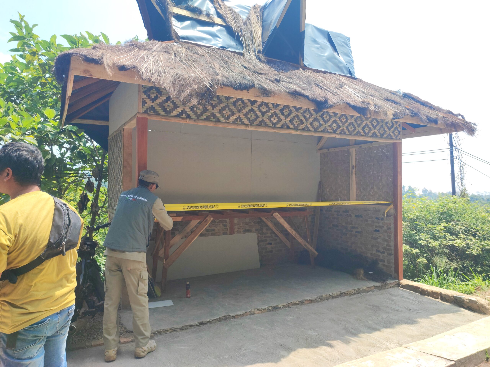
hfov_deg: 69.4
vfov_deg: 54.9
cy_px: 184
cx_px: 245
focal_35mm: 25
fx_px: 354
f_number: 1.75
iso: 50
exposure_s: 1/313
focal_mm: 5.96
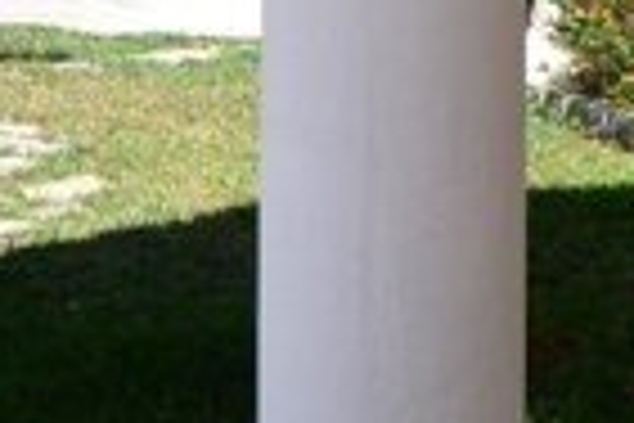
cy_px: -230
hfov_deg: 14.4
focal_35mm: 132
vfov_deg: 10.0
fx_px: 2324
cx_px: 985
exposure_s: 1/1000
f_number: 3.5
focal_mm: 11
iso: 100
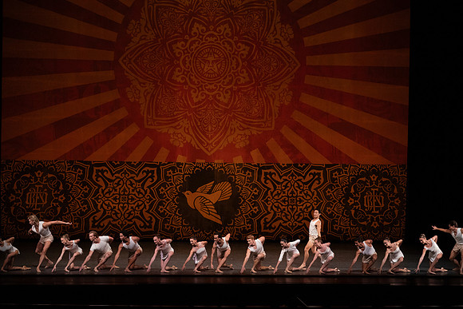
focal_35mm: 100
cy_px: 154
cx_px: 232
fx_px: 1286
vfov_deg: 13.7
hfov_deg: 20.4
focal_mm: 100
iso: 6400
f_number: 8
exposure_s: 1/400
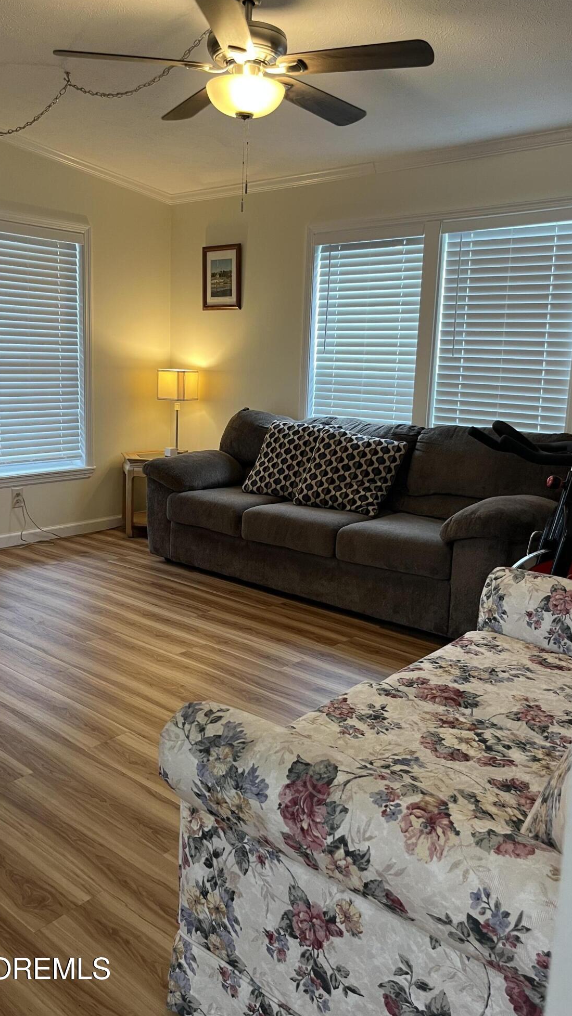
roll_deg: -2.1
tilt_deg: -9.1
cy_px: 497
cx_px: 258
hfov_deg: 40.1
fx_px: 782
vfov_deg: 66.1
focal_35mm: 29
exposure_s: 1/60
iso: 80
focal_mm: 5.1
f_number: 1.6
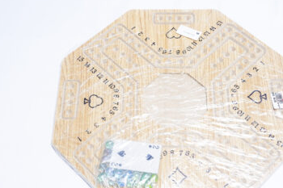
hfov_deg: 33.9
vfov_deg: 22.9
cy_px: 110
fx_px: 464
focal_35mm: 59
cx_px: 164
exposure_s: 1/160
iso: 3200
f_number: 8
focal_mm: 48
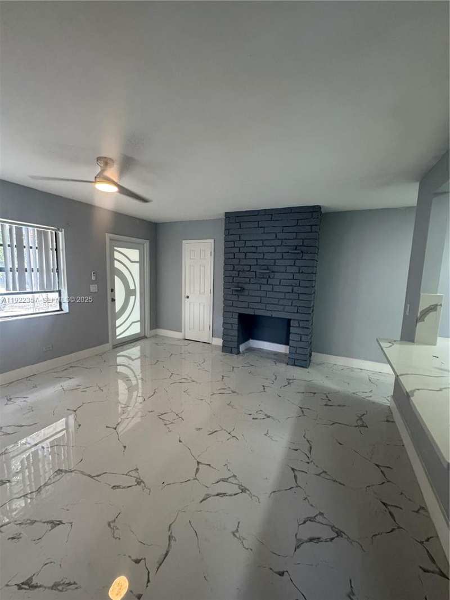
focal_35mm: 14
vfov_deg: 102.1
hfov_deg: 85.7
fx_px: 243
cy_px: 300
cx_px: 225
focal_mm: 2.22
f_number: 2.2
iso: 320
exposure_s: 1/120
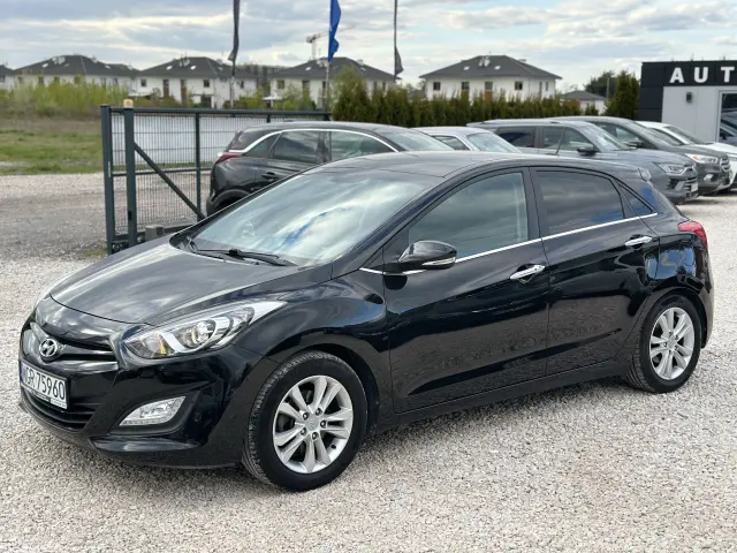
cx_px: 368
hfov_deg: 39.7
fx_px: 1022
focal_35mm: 48
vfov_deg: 30.3
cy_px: 276
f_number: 1.78
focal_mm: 6.86
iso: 80
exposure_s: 1/1062
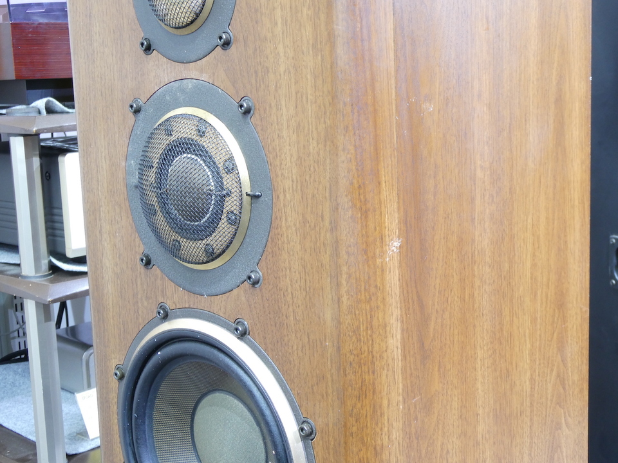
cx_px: 309
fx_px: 893
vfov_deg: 29.1
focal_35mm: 50
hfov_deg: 38.2
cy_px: 232
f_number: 4.1
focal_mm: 9
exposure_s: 1/1.3
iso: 200
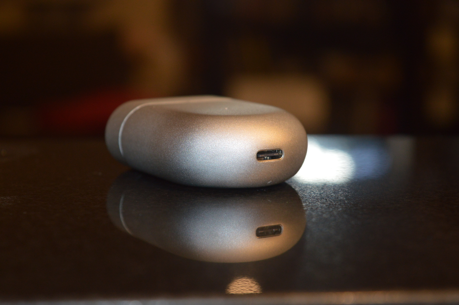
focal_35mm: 82
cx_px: 230
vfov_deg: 16.5
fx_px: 1051
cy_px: 152
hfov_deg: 24.6
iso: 800
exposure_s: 1/30
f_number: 5.6
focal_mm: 55
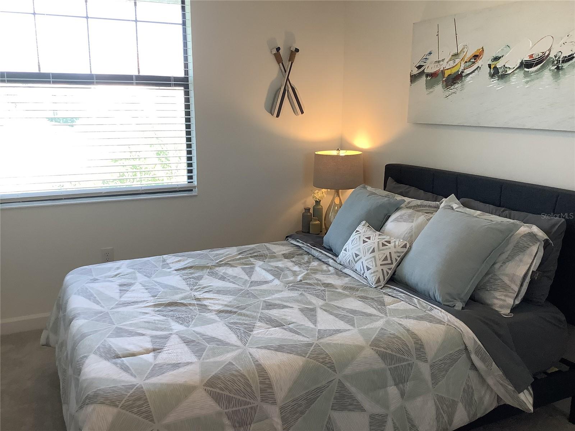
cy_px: 216
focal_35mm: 31
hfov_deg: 58.4
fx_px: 515
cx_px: 288
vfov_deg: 45.4
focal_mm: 3.3
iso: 64
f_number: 2.4
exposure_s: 1/60
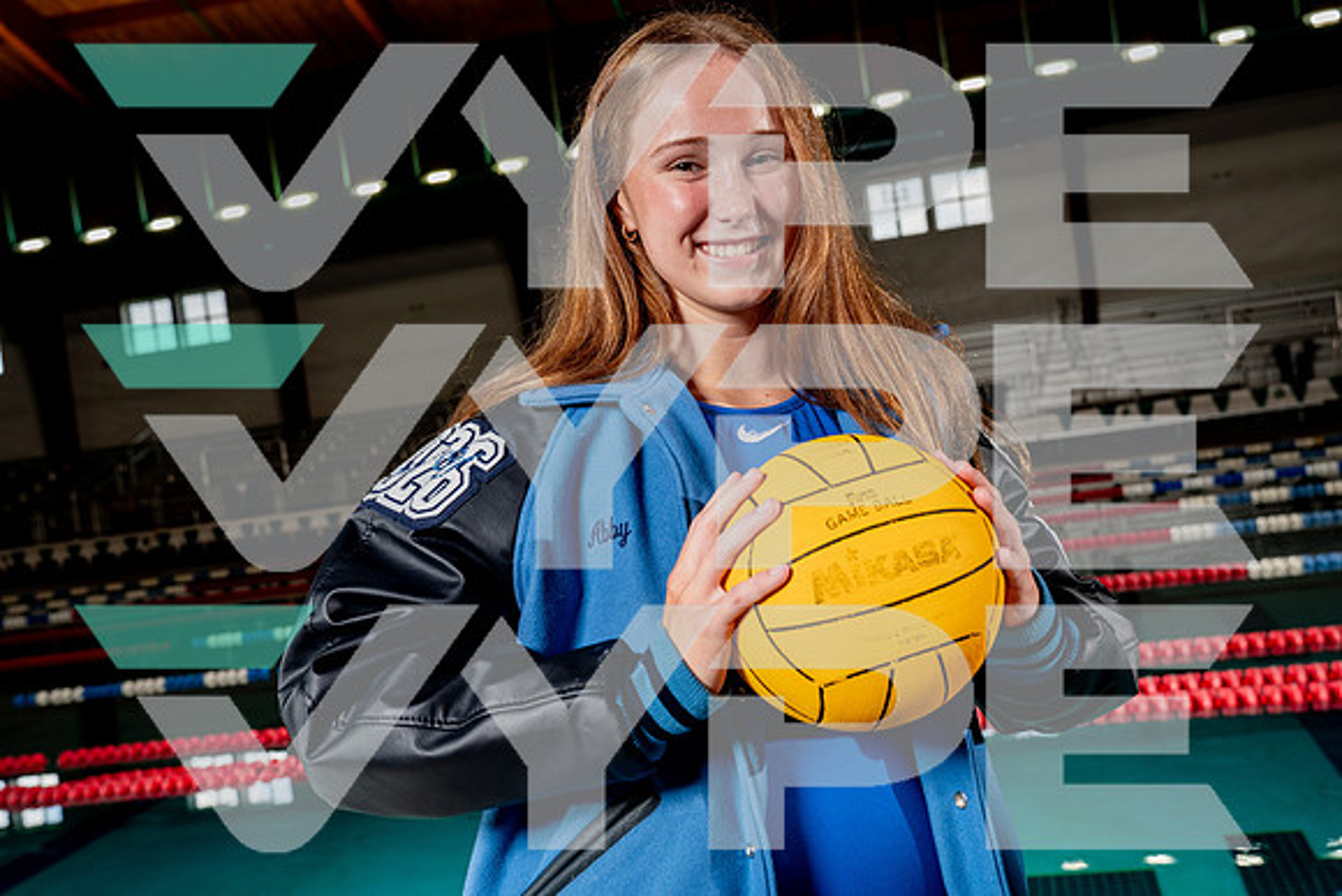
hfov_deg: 47.4
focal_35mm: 41
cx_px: 671
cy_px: 448
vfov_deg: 32.6
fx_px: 1529
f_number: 6.3
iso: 400
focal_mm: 41
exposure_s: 1/250
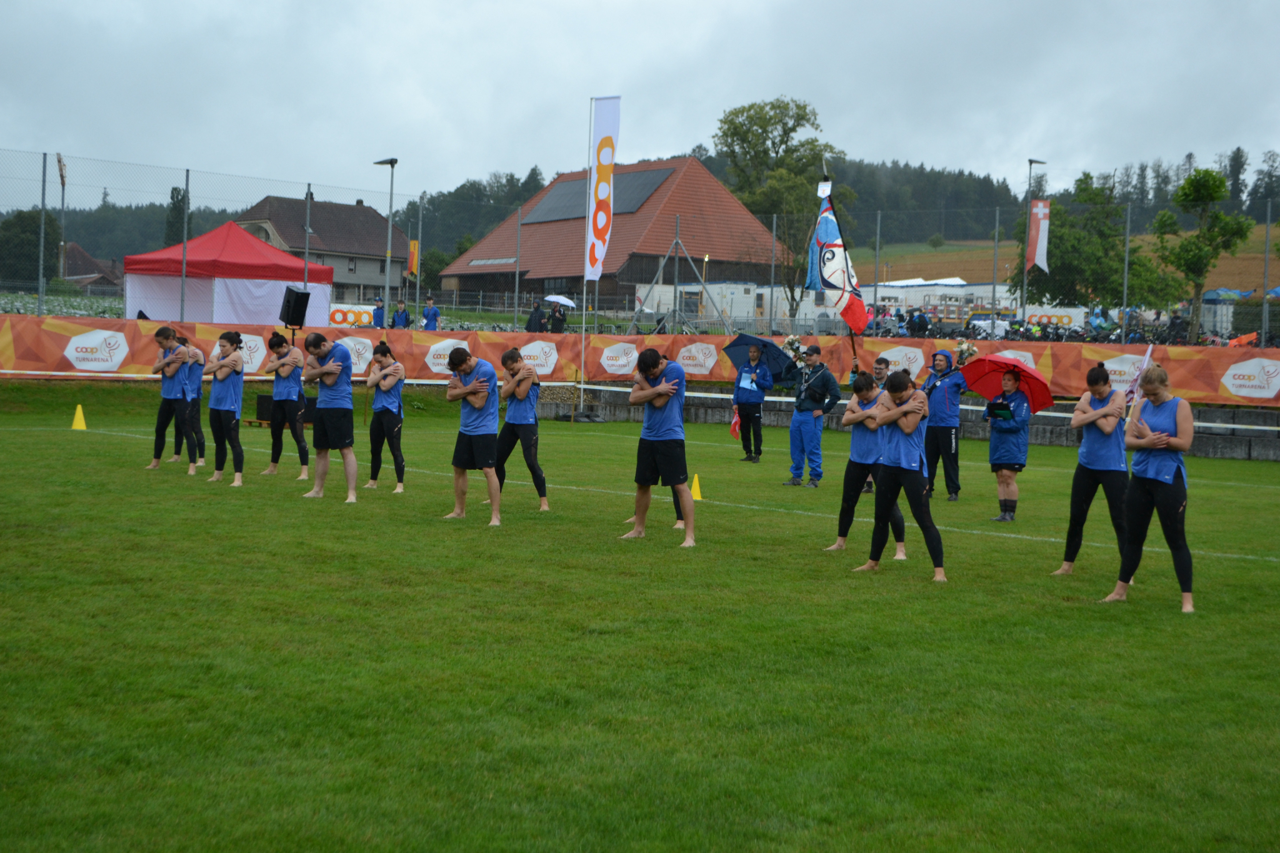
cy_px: 426
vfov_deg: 25.7
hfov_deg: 37.9
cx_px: 640
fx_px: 1866
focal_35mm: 52
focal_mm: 35
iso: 450
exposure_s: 1/500
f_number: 5
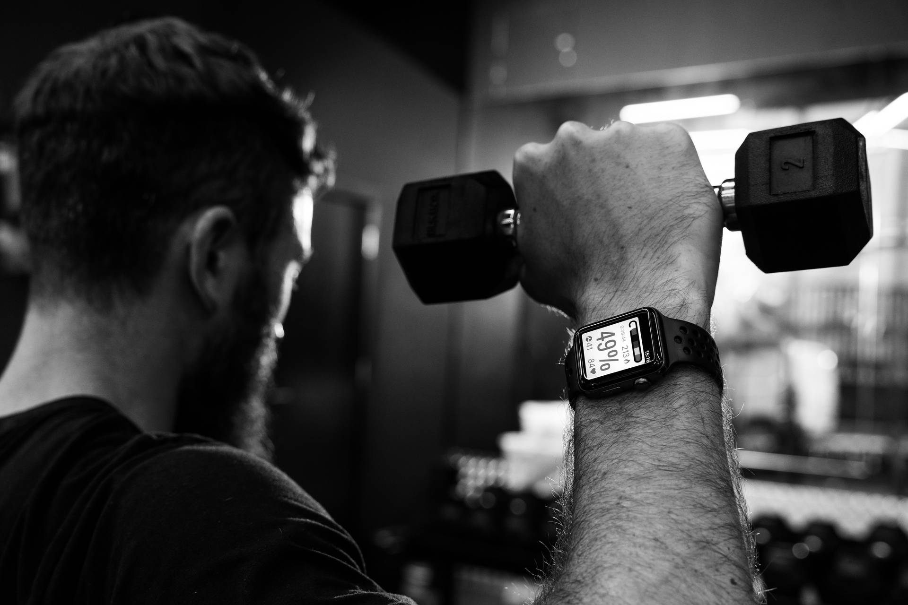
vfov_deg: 30.1
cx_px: 454
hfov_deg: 44.0
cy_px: 302
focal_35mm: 45
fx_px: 1125
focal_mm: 44.6
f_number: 5
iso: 1600
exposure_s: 1/160
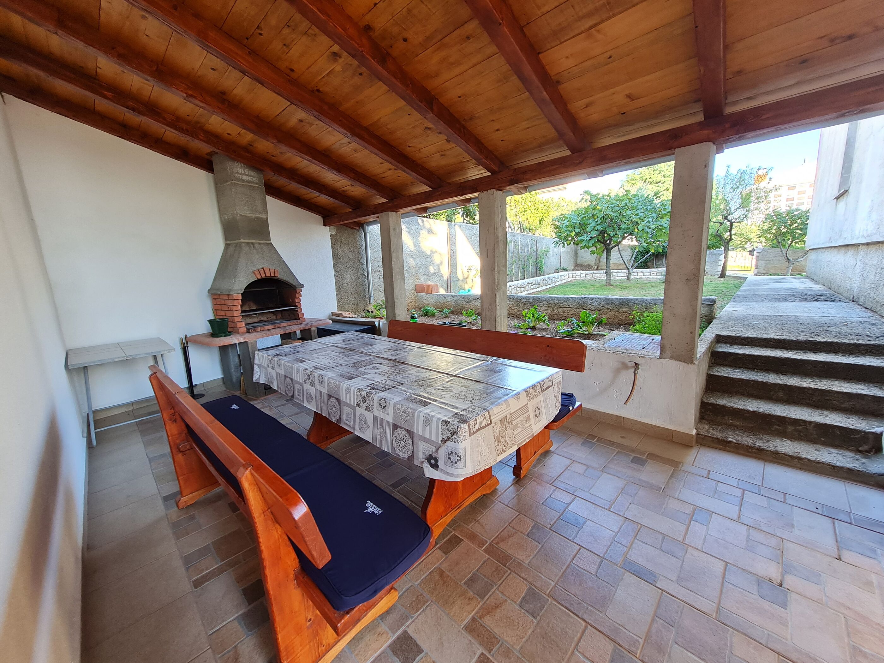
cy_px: 332
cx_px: 442
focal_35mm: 13
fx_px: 332
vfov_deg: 89.9
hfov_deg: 106.2
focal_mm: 1.74
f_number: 2.2
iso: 80
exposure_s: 1/50
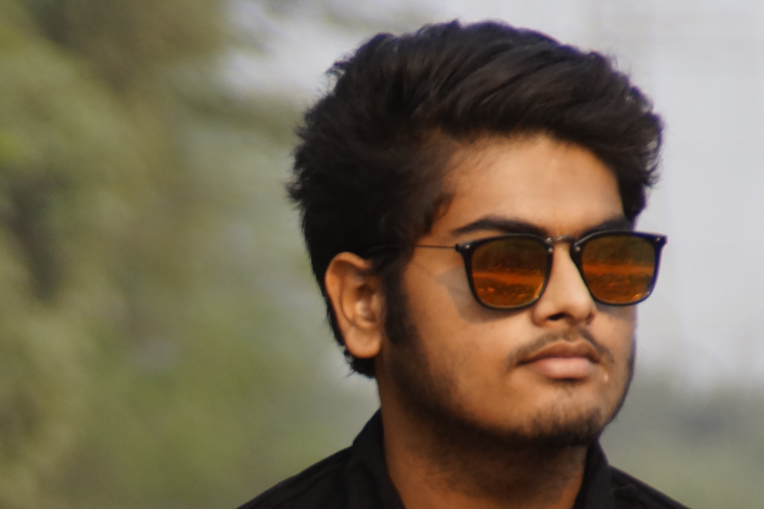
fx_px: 17350
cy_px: 518
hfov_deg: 2.5
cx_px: 97
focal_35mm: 818
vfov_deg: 1.7
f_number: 6.3
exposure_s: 1/640
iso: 400
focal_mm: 200
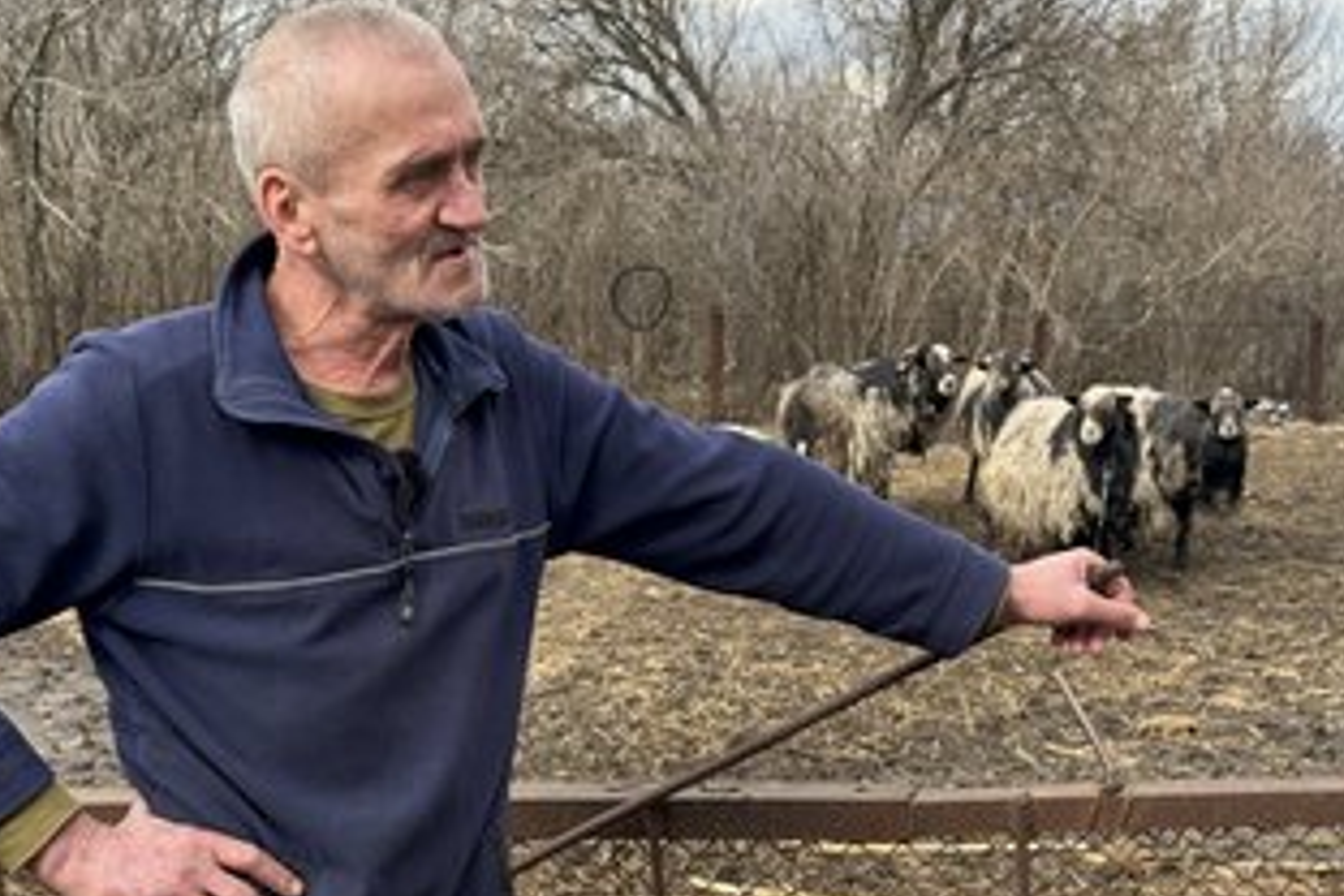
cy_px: 564
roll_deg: +0.2
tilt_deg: -6.5
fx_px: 2389
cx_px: 586
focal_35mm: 64
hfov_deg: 31.4
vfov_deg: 21.2
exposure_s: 1/1076
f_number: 1.78
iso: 64
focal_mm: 6.76
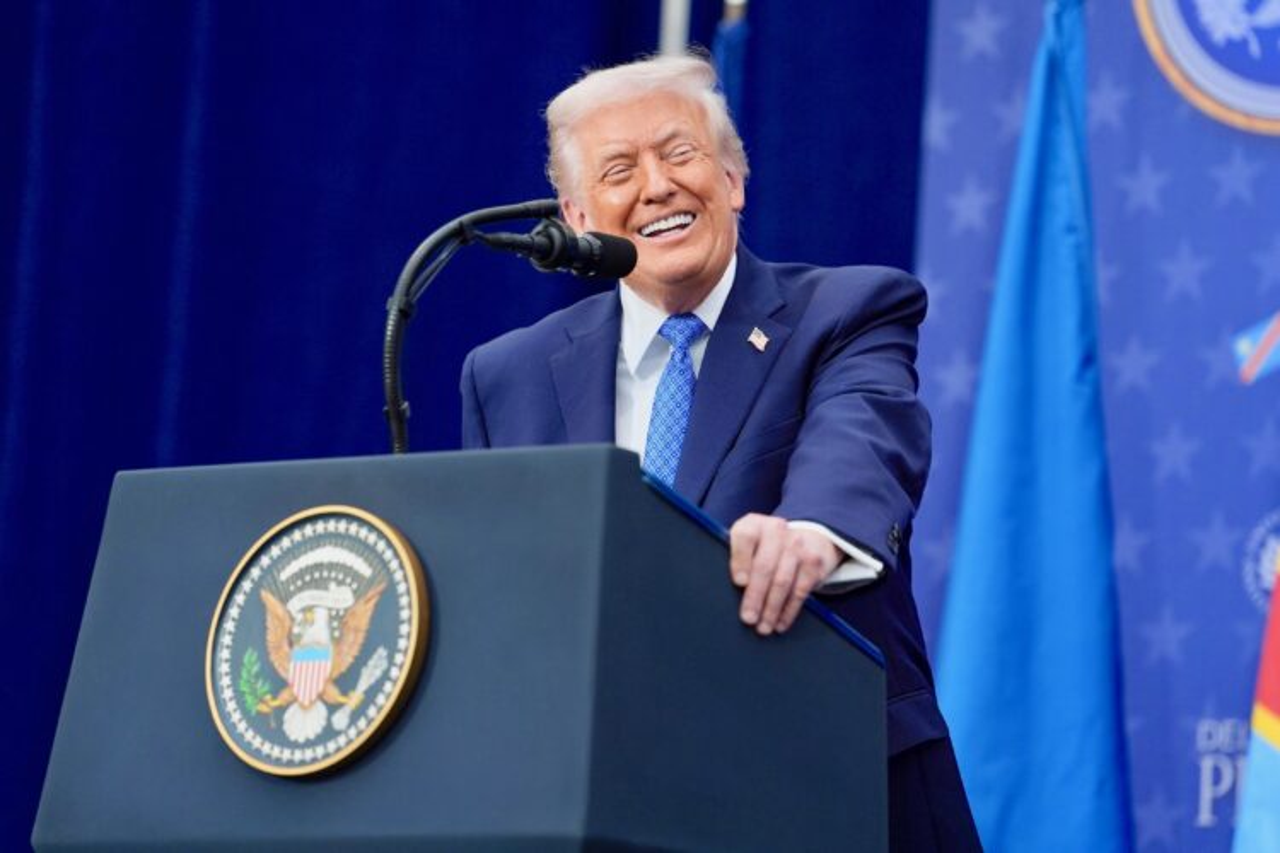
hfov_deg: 13.7
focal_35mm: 150
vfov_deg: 9.1
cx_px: 640
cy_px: 426
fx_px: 5333
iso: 800
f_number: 2.8
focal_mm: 150
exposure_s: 1/400
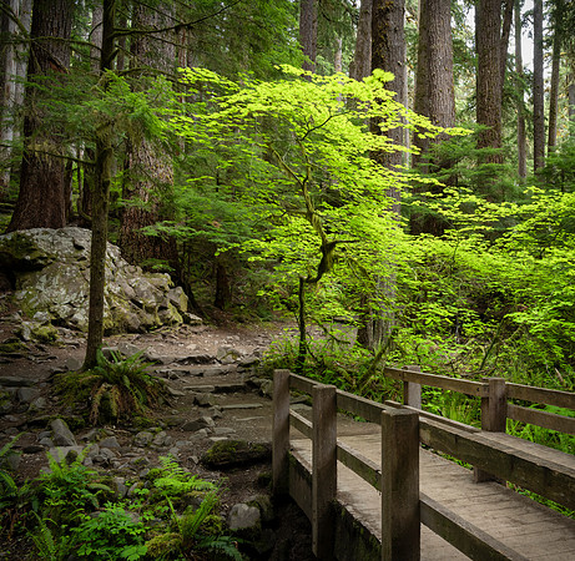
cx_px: 421
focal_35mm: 34
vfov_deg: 47.9
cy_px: 280
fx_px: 632
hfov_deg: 47.4
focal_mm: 27
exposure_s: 1/4
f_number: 11
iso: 400
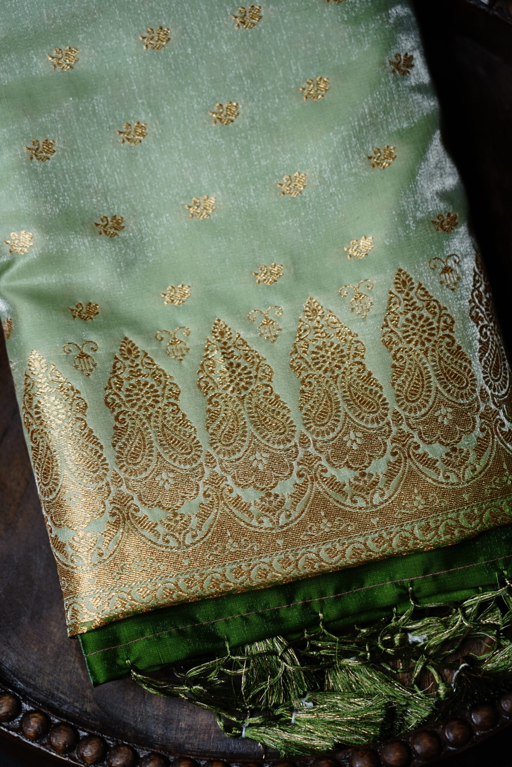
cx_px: 256
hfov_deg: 13.0
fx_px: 2240
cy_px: 384
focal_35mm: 105
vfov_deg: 19.5
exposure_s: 1/250
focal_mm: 105
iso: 500
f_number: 4
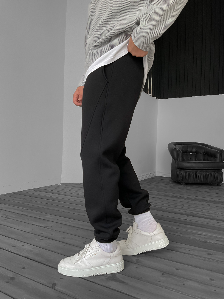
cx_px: 112
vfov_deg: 61.7
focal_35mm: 29
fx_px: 250
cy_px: 150
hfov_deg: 48.2
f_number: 1.8
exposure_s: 1/105
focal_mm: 3
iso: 64
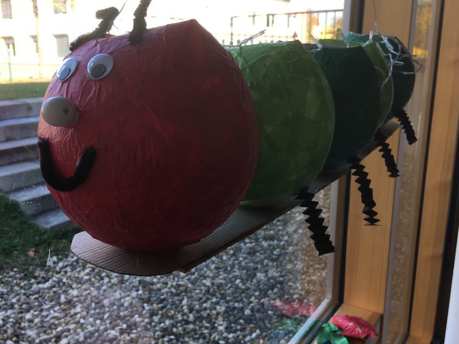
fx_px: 464
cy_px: 166
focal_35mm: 35
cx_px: 200
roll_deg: +0.6
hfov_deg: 52.5
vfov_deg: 40.7
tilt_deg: -12.9
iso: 25
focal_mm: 4.15
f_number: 2.2
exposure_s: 1/121
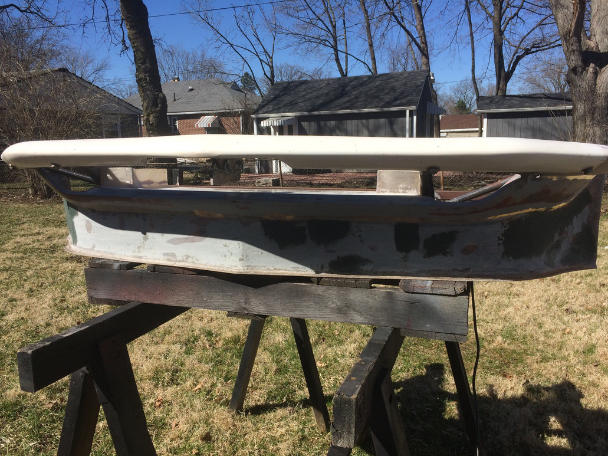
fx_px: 527
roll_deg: +2.4
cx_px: 300
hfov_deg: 60.0
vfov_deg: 46.8
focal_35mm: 30
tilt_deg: -9.0
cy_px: 234
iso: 32
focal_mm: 4.15
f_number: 2.2
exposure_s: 1/2415
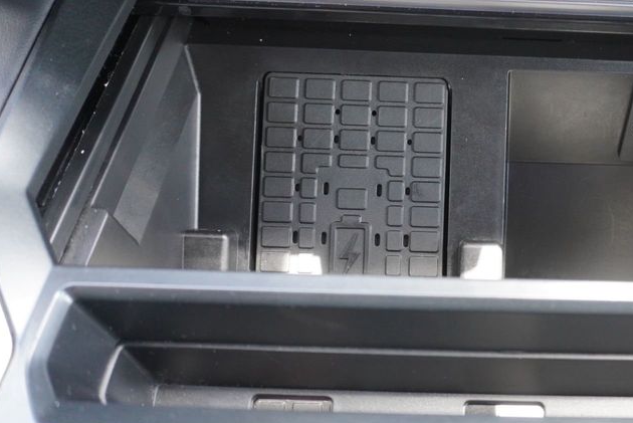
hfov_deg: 47.2
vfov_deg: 34.1
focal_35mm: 39
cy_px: 166
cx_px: 492
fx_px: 686
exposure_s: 1/60
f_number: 4
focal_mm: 16
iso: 800
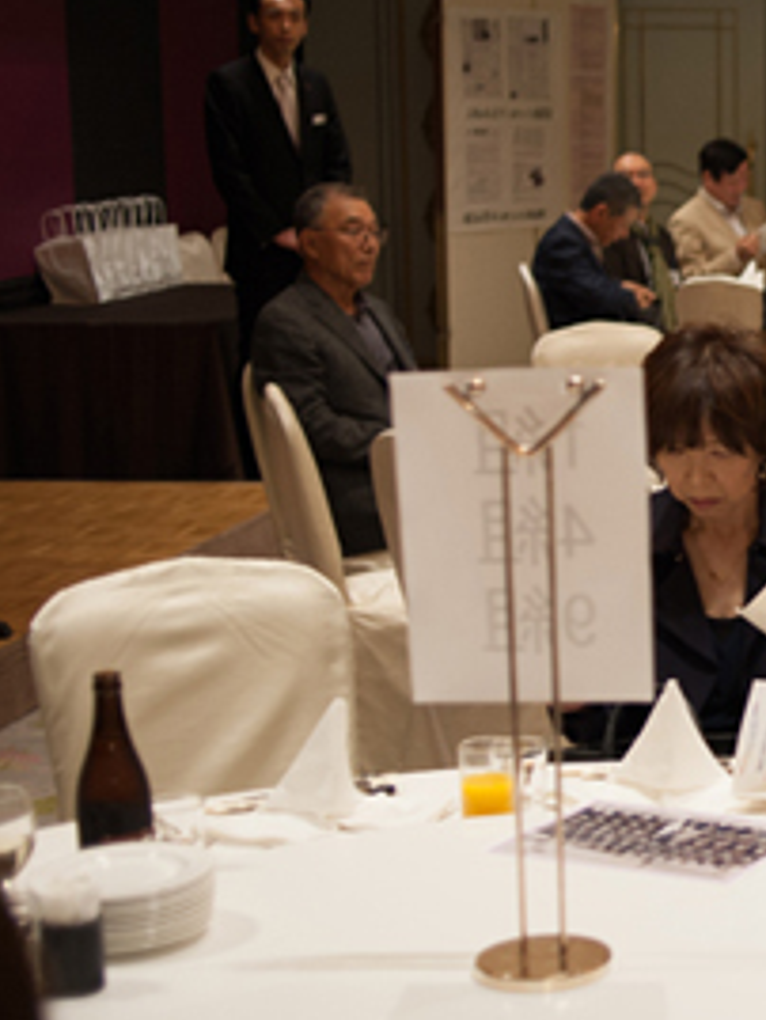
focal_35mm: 80
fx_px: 2359
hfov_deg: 16.7
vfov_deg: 24.4
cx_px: 1168
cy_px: 497
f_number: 2.8
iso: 450
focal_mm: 35
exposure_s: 1/100
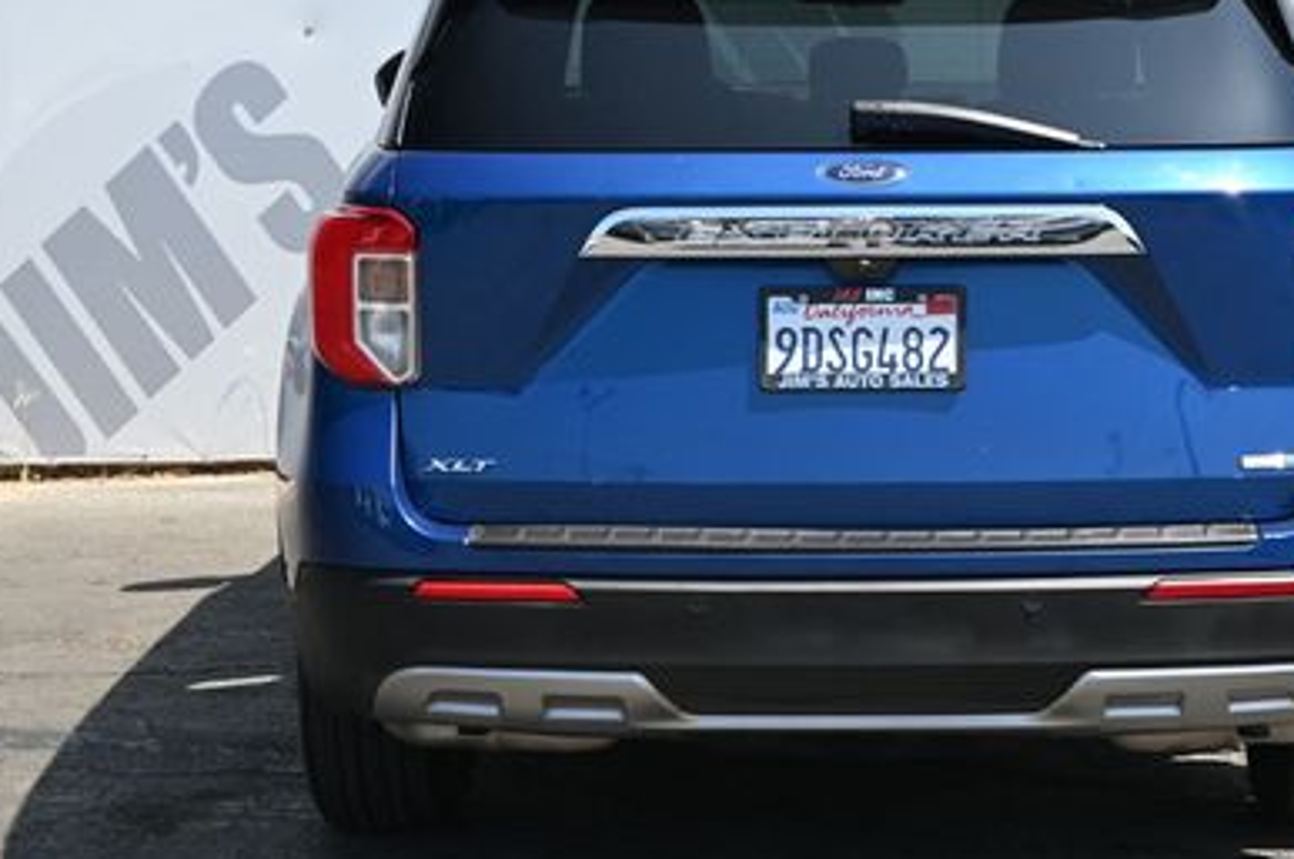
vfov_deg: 14.8
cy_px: 304
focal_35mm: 92
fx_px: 3296
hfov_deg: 22.1
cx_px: 859
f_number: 5.6
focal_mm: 37
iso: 160
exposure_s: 1/250
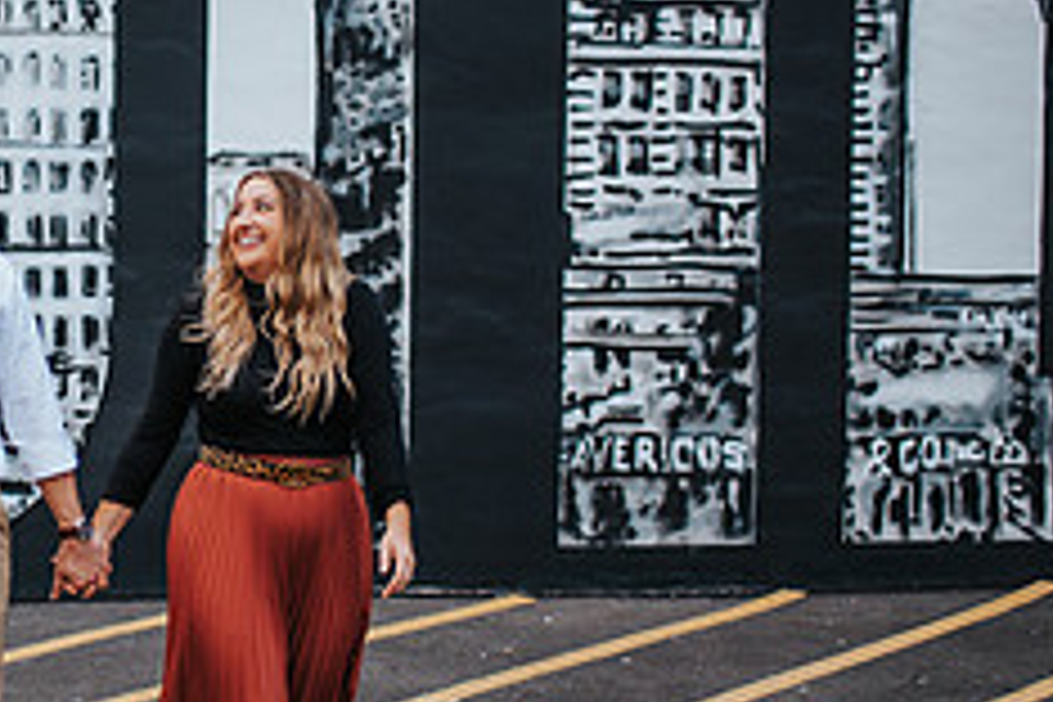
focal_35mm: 96
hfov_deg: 20.4
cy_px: 303
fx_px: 2808
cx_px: -69
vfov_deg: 14.2
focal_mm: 35
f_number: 1.8
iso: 180
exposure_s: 1/500
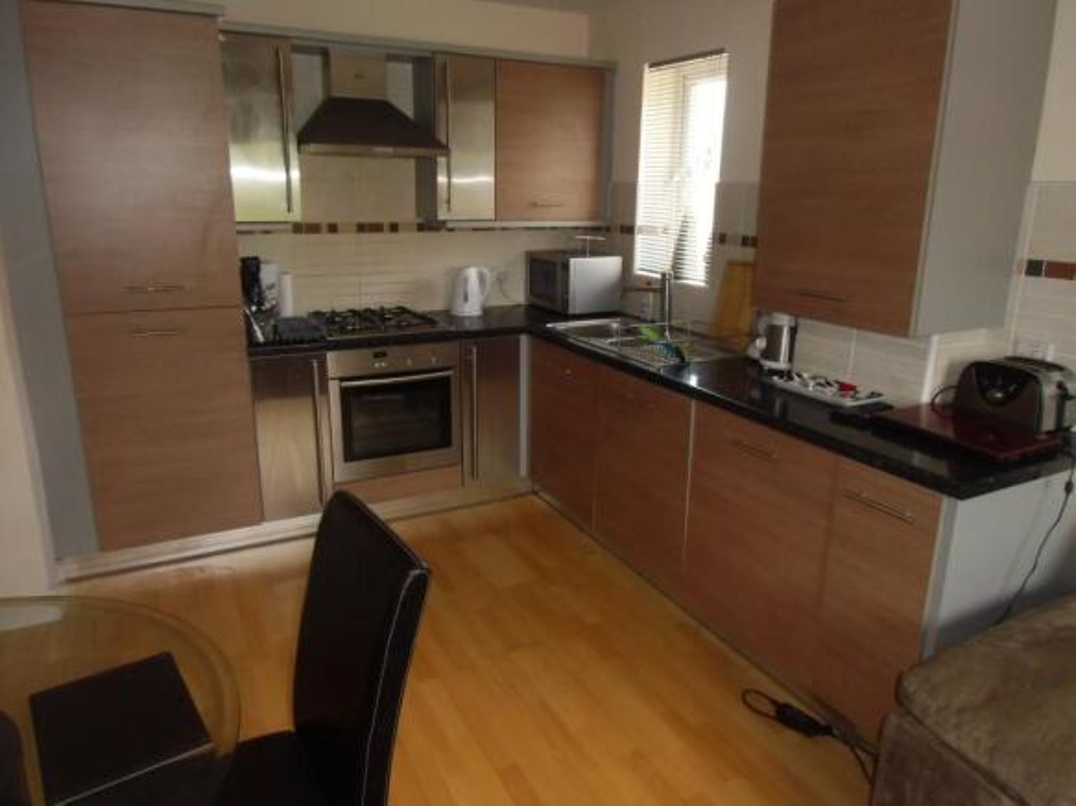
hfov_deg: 71.6
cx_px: 538
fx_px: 746
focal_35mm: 24
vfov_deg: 56.8
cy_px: 403
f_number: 3
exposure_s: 1/60
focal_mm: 4.24
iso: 200
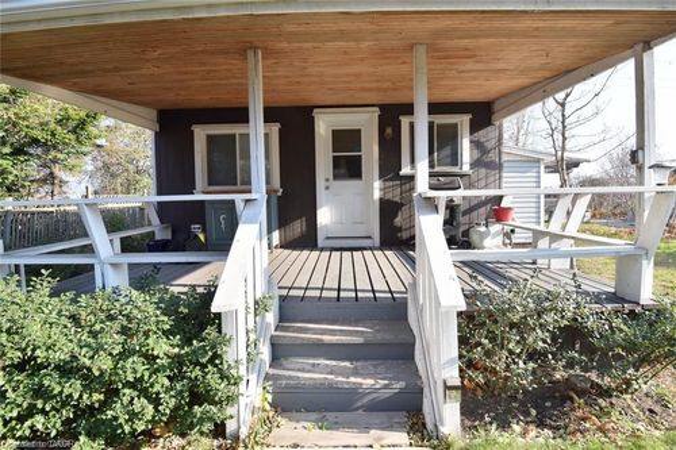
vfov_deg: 73.7
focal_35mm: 16
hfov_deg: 96.8
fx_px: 300
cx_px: 338
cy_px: 225
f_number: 9
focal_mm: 16
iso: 400
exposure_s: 1/320
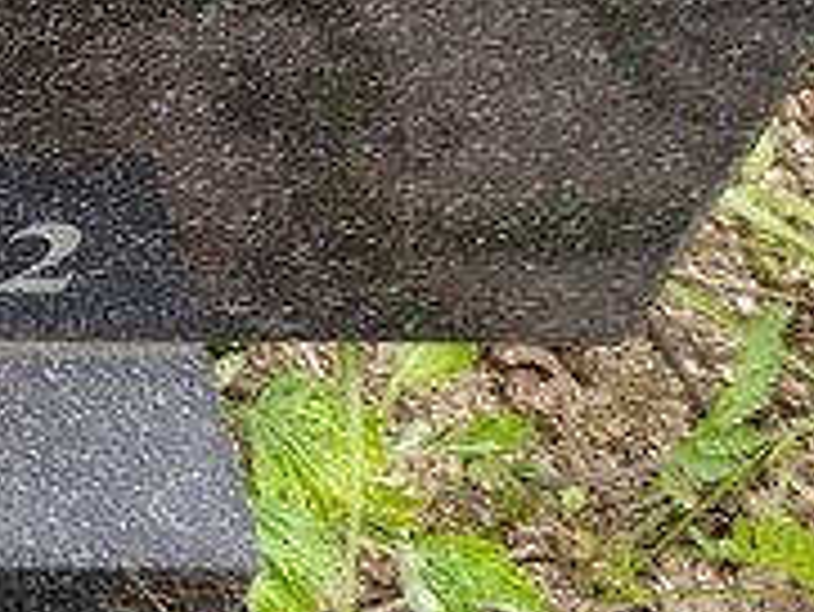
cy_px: -58
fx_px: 2494
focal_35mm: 106
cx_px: -836
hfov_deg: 15.0
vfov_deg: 13.7
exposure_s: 1/123
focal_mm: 5.31
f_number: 1.7
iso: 50
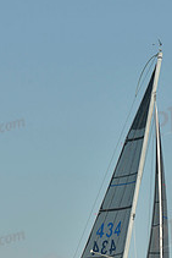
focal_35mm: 247
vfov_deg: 8.3
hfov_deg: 5.6
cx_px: 88
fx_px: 1767
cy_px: 300
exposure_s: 1/800
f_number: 11
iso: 280
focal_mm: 90
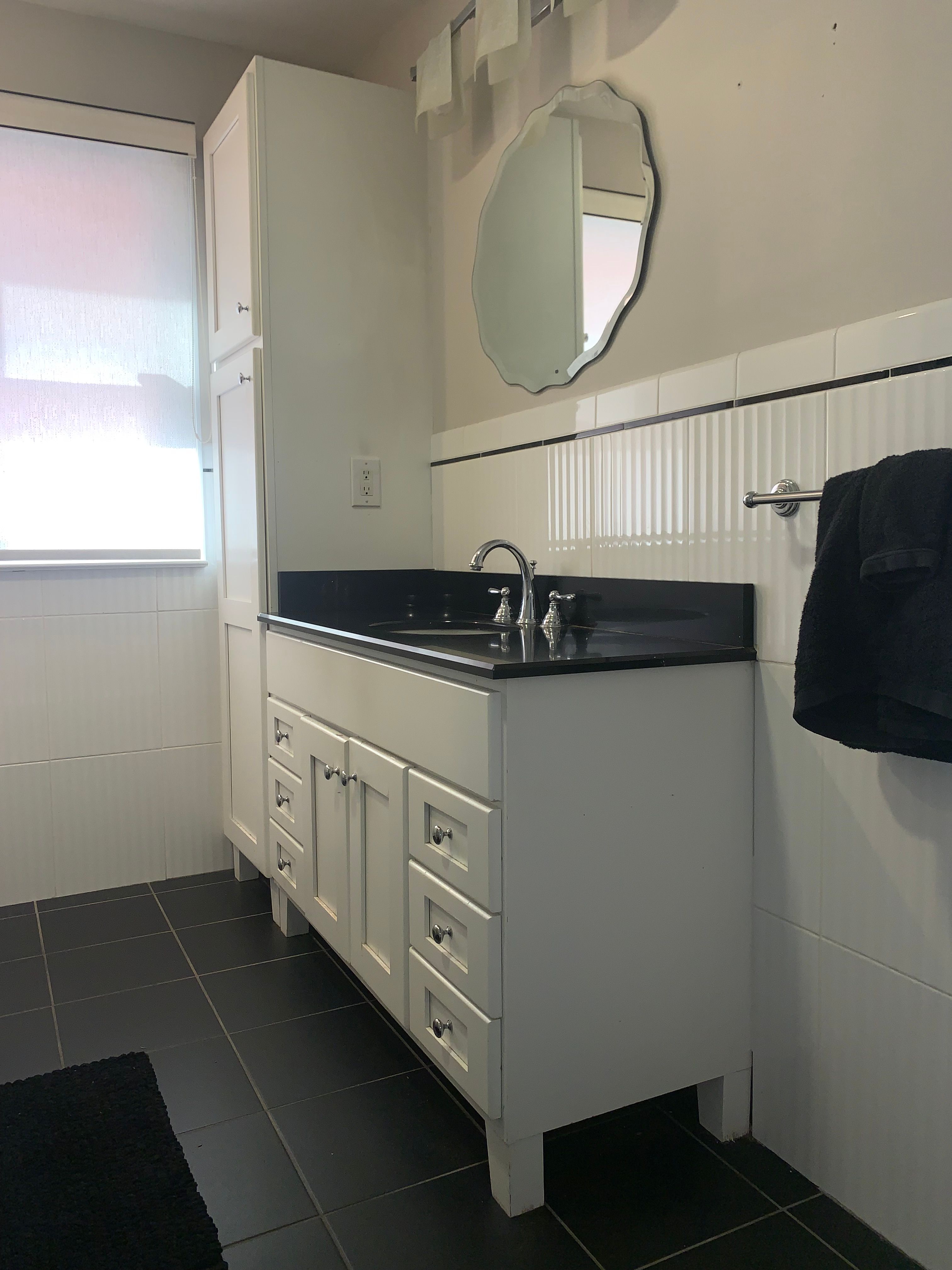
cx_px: 476
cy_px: 635
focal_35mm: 26
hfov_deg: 53.1
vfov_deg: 67.3
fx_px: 953
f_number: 1.8
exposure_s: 1/53
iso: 25
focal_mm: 4.25
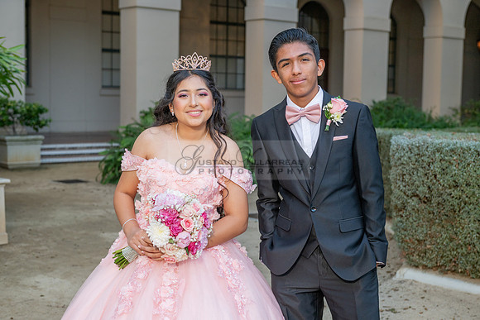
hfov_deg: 34.5
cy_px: 160
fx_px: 773
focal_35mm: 58
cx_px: 240
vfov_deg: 23.4
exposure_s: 1/200
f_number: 4.5
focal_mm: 58
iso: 320
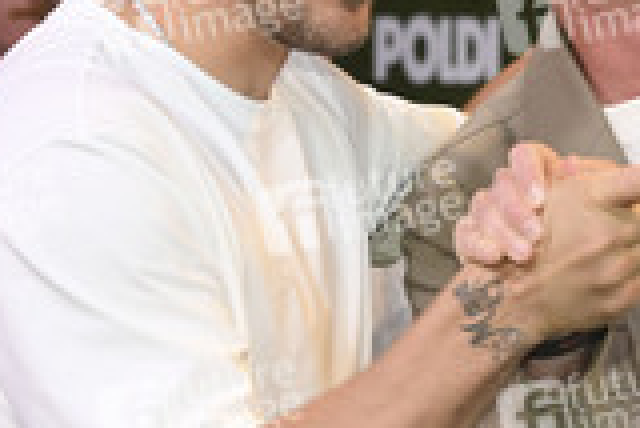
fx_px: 3203
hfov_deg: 11.3
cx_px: 654
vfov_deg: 7.6
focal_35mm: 180
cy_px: 108
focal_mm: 64
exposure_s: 1/250
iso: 800
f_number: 4
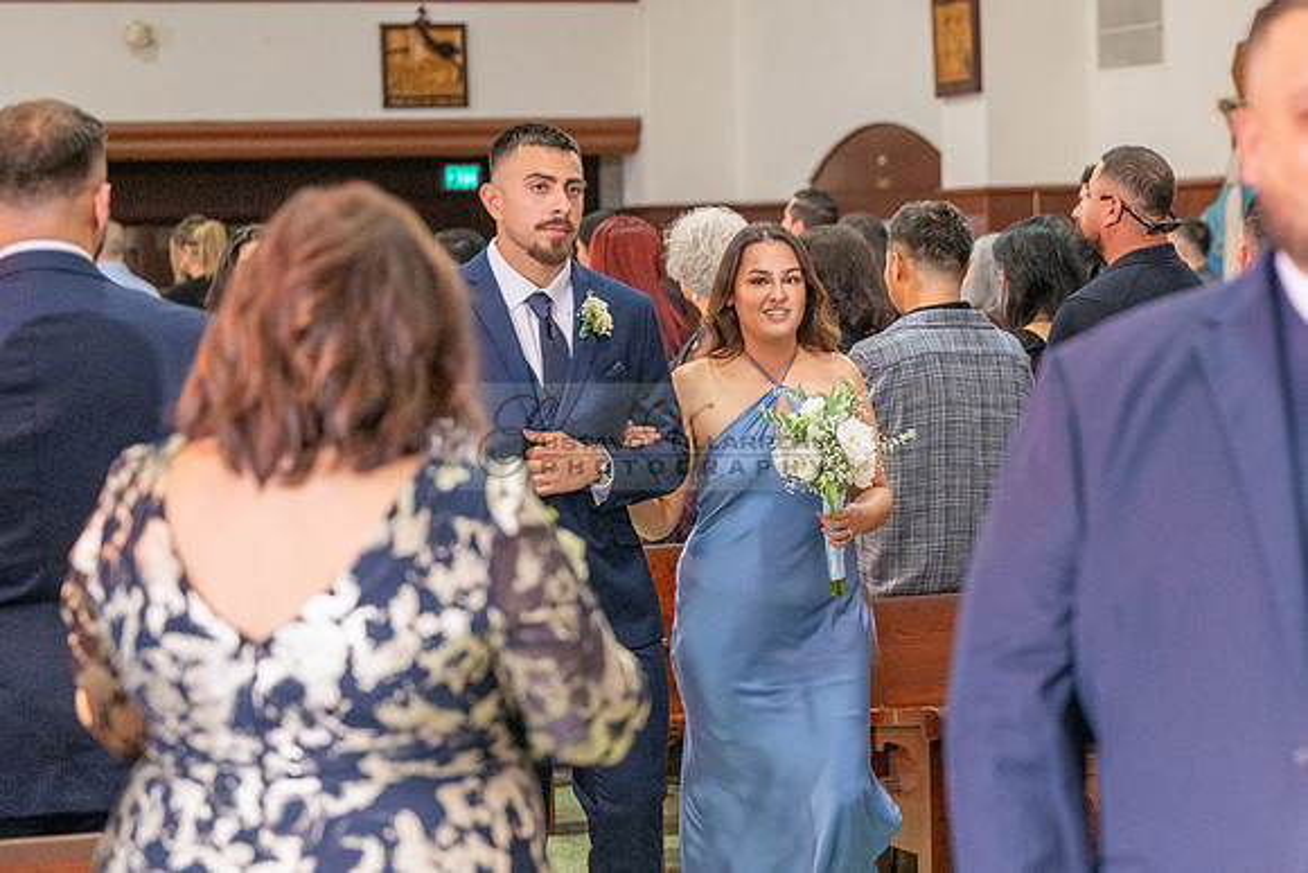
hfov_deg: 18.3
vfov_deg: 12.3
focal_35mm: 111
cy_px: 523
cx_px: 1037
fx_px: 4033
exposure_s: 1/200
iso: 1000
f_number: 3.2
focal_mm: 70
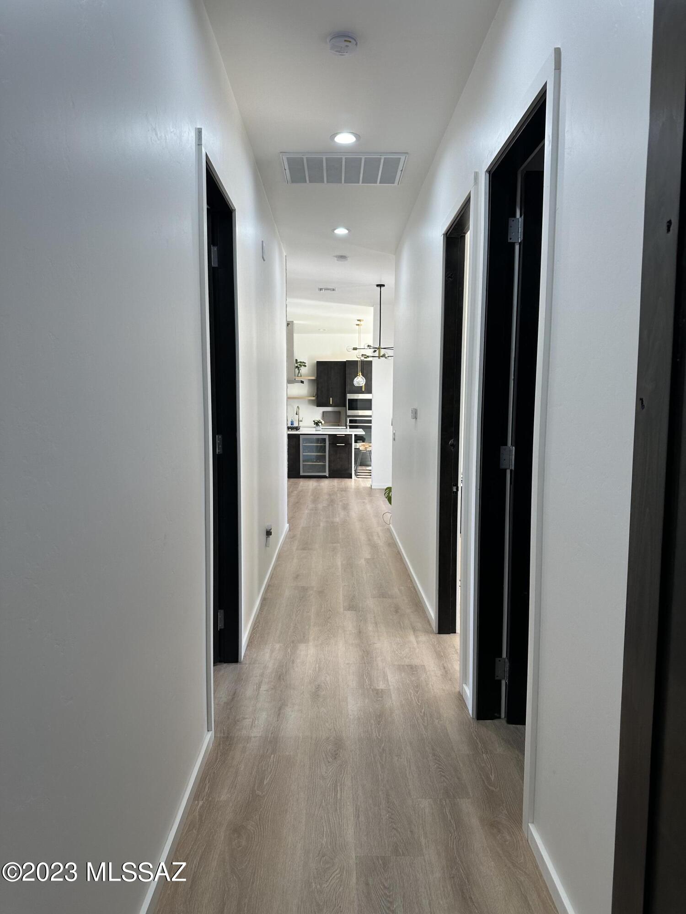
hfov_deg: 56.8
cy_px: 457
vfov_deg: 71.6
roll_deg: -0.9
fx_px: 634
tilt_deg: -3.8
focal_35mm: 24
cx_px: 343
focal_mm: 6.86
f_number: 1.78
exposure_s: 1/120
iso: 100
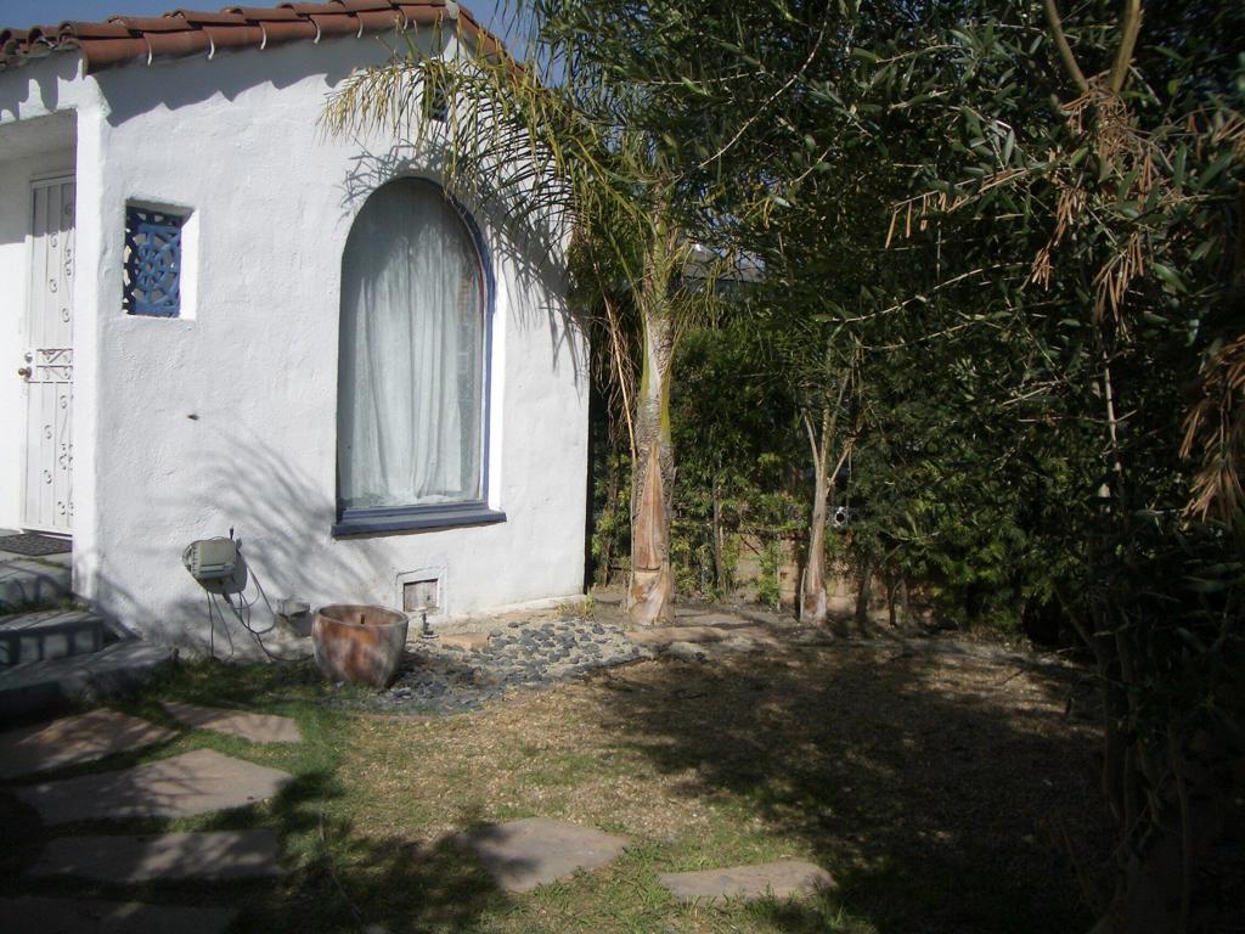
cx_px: 622
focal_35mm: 35
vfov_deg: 40.7
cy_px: 467
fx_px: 1259
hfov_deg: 52.6
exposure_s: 1/1000
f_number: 4.3
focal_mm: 5.8
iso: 50
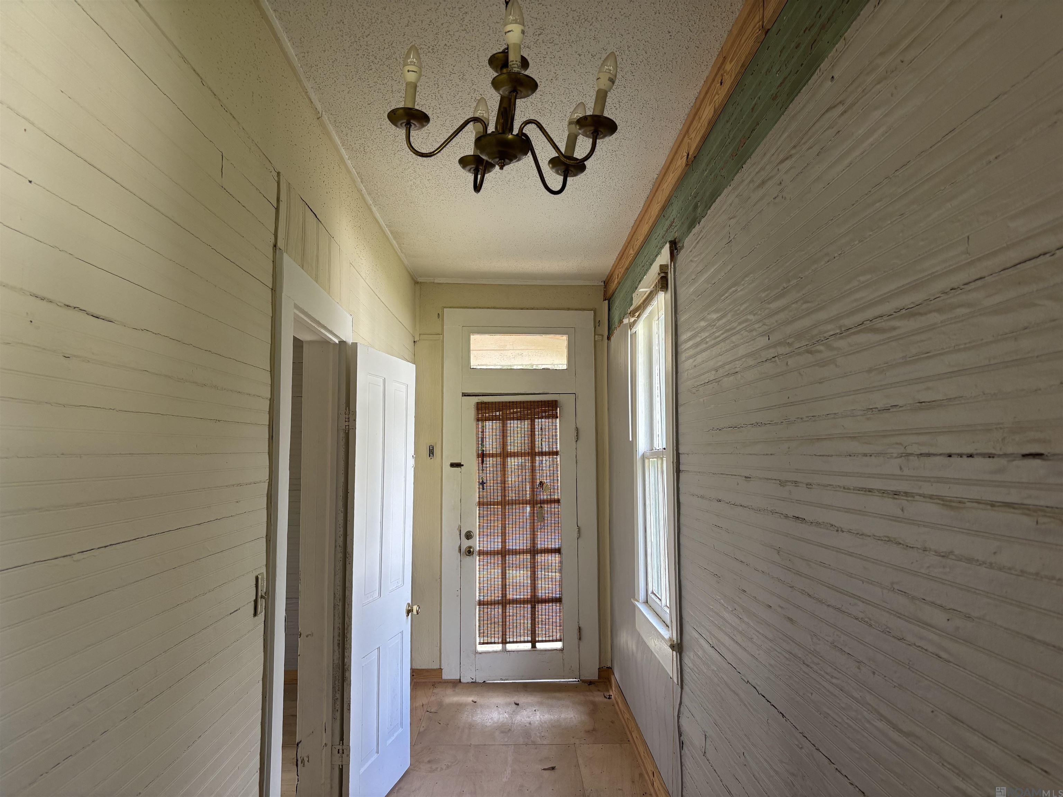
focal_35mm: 26
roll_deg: -0.1
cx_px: 532
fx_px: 798
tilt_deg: +4.0
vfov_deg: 53.1
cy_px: 398
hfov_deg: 67.3
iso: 125
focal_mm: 5.96
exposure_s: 1/121
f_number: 1.6
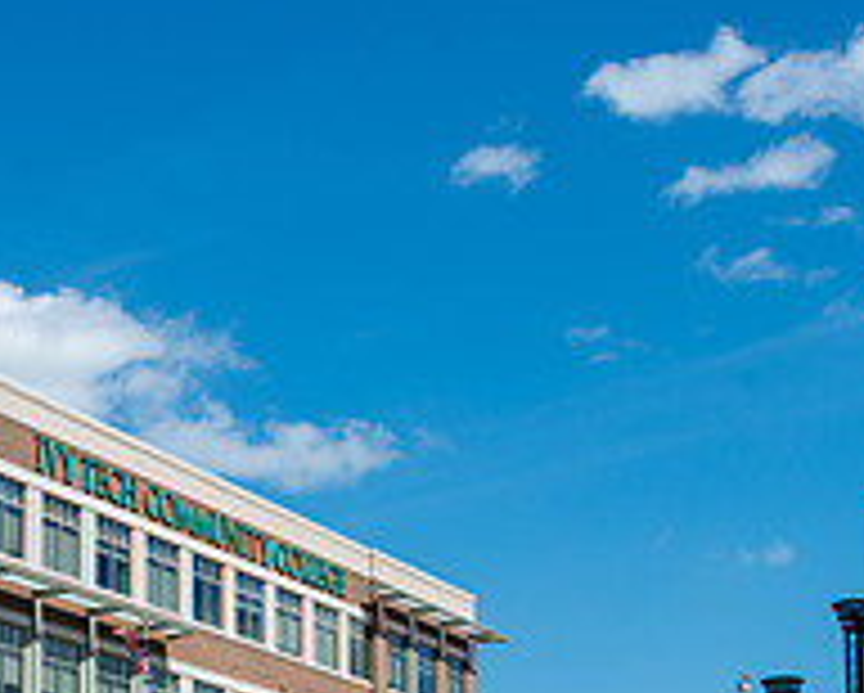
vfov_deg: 15.4
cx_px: 292
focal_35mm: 98
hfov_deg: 19.5
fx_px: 2509
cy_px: 740
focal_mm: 34
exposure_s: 1/320
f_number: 9
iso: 100
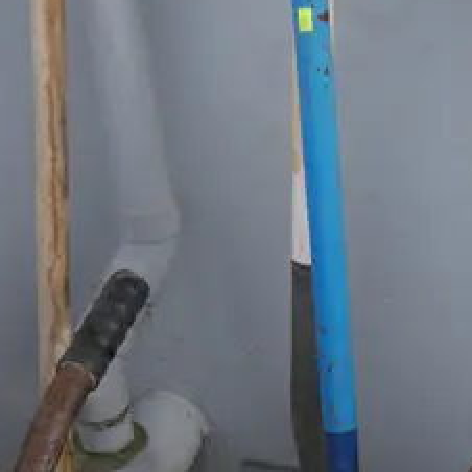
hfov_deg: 15.4
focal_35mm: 112
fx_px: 1728
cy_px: -29
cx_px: 385
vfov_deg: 15.2
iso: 200
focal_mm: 14
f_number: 5
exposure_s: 1/250
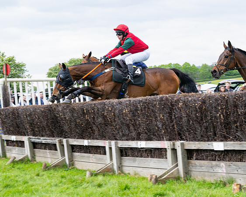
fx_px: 660
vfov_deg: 16.9
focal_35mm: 91
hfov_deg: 21.1
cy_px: 93
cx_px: 121
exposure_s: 1/400
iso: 400
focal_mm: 70
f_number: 9
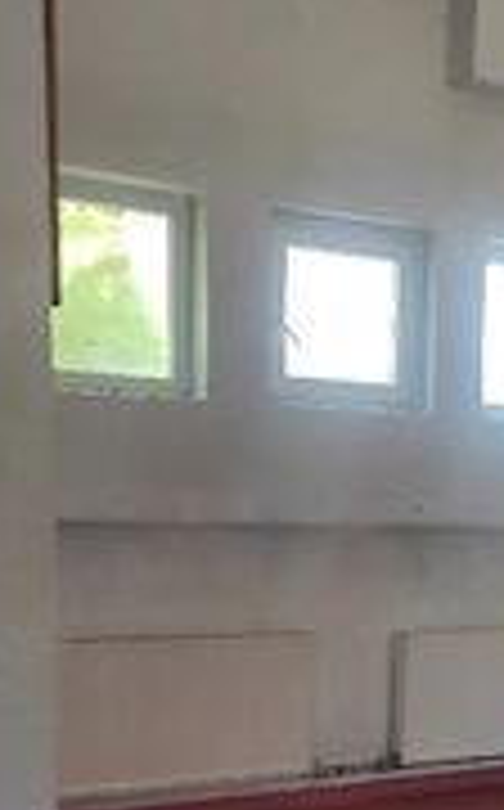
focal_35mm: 59
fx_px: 1301
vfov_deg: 33.4
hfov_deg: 21.1
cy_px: 664
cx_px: 522
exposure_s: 1/50
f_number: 1.89
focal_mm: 5.43
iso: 127
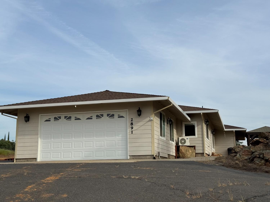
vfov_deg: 30.3
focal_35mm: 48
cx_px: 135
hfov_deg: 39.7
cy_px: 101
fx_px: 374
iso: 64
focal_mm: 6.76
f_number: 1.78
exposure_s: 1/4975
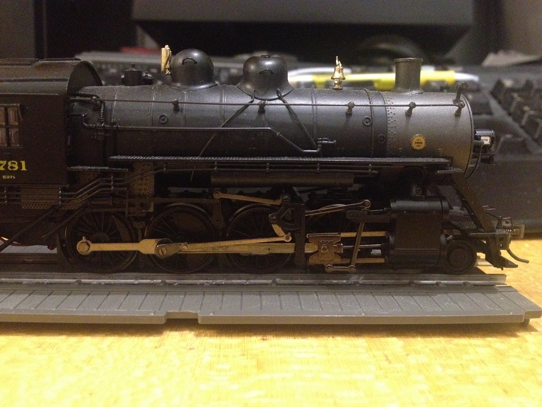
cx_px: 271
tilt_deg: -10.3
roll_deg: -0.9
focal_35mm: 35
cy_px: 204
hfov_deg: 52.6
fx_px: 548
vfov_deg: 40.7
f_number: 2.4
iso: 800
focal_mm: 4.28
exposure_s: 1/15
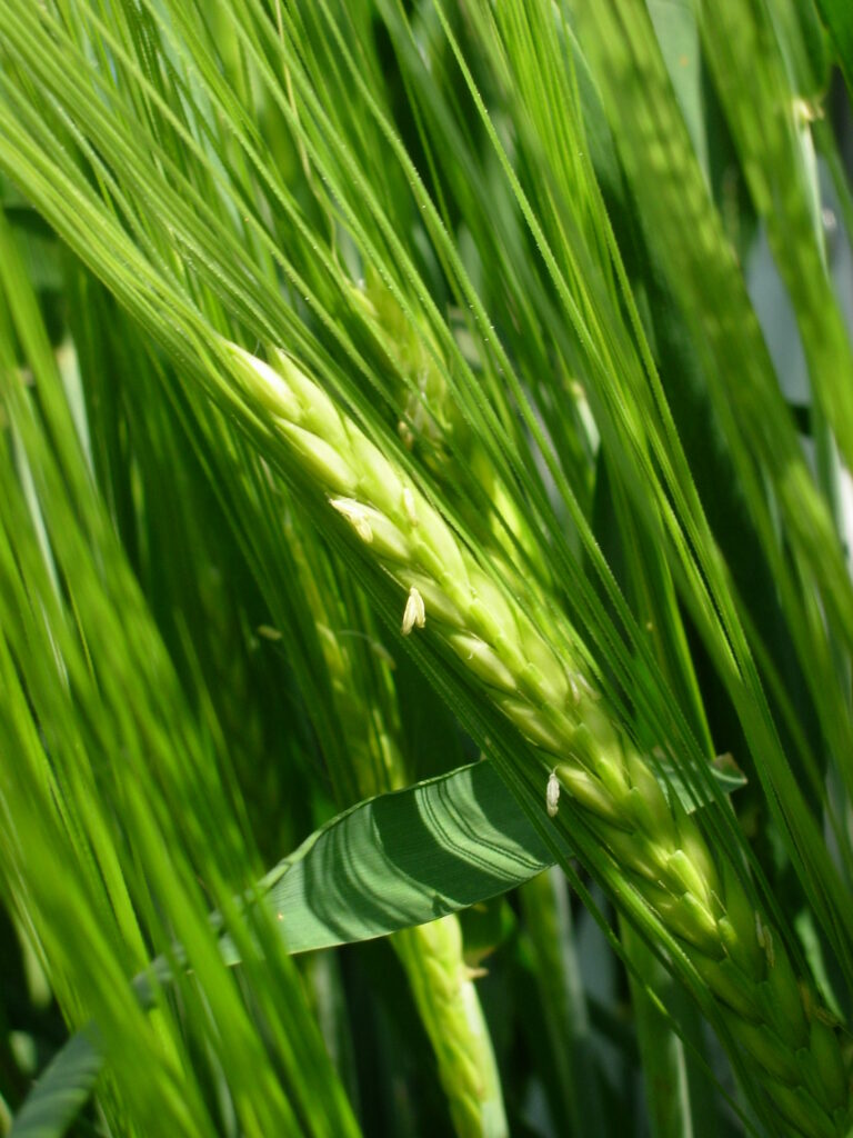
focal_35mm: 113
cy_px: 569
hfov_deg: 13.1
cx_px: 426
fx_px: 3713
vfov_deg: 17.4
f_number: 8.2
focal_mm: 23.4
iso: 79
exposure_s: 1/192
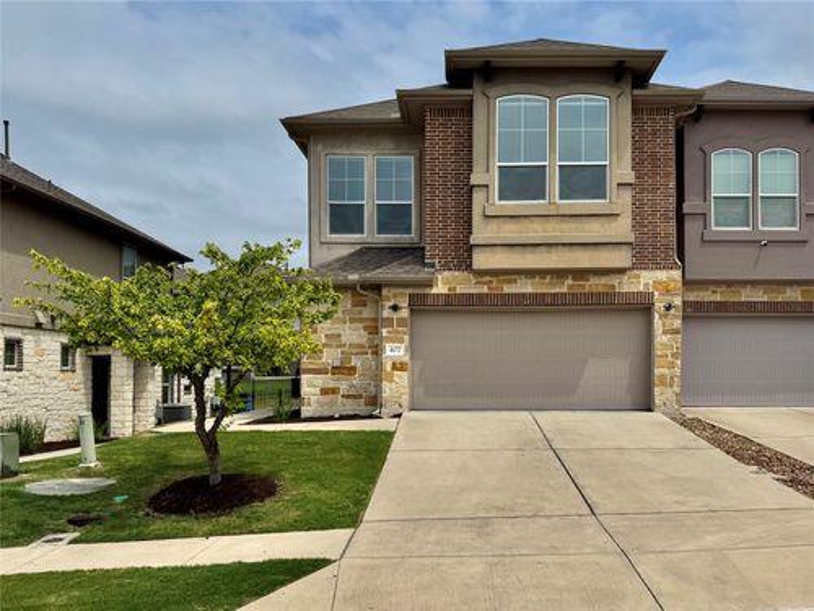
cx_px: 407
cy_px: 306
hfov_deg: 71.6
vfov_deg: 56.8
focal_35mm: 24
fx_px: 564
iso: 80
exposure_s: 1/10417
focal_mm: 6.76
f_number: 1.78
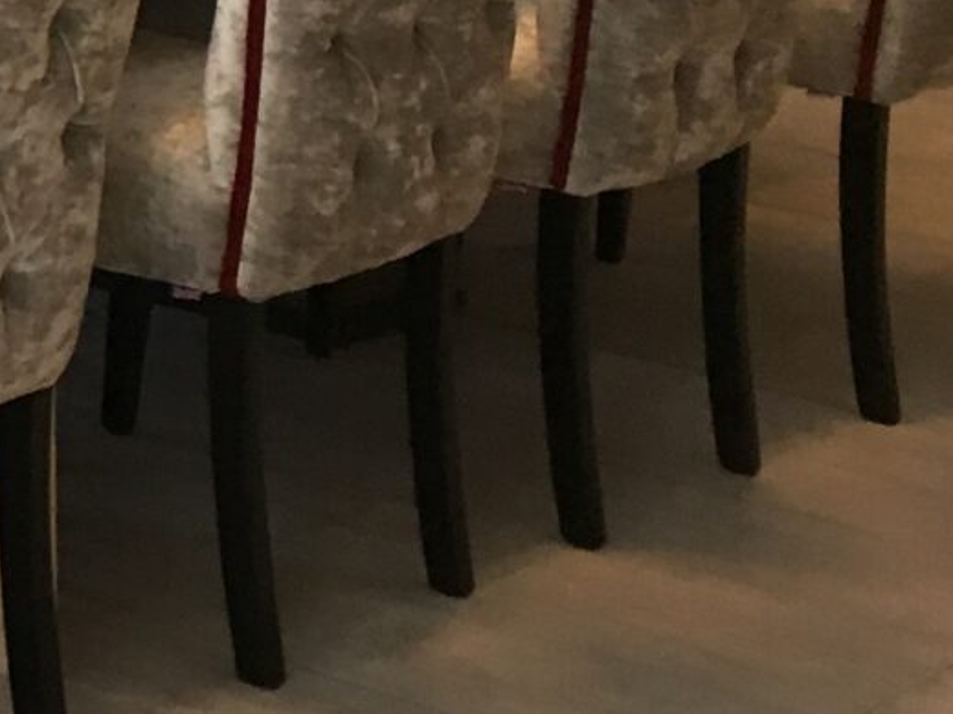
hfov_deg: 12.0
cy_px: -196
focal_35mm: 143
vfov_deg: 10.2
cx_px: -1043
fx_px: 3936
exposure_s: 1/33
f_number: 2.2
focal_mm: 4.15
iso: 125
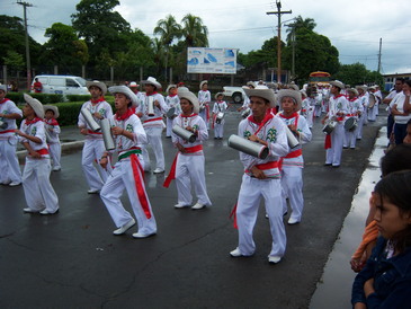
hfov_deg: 51.3
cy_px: 154
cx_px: 206
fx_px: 428
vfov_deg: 39.7
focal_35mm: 36
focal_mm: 7.5
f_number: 2.8
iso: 80
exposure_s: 1/800
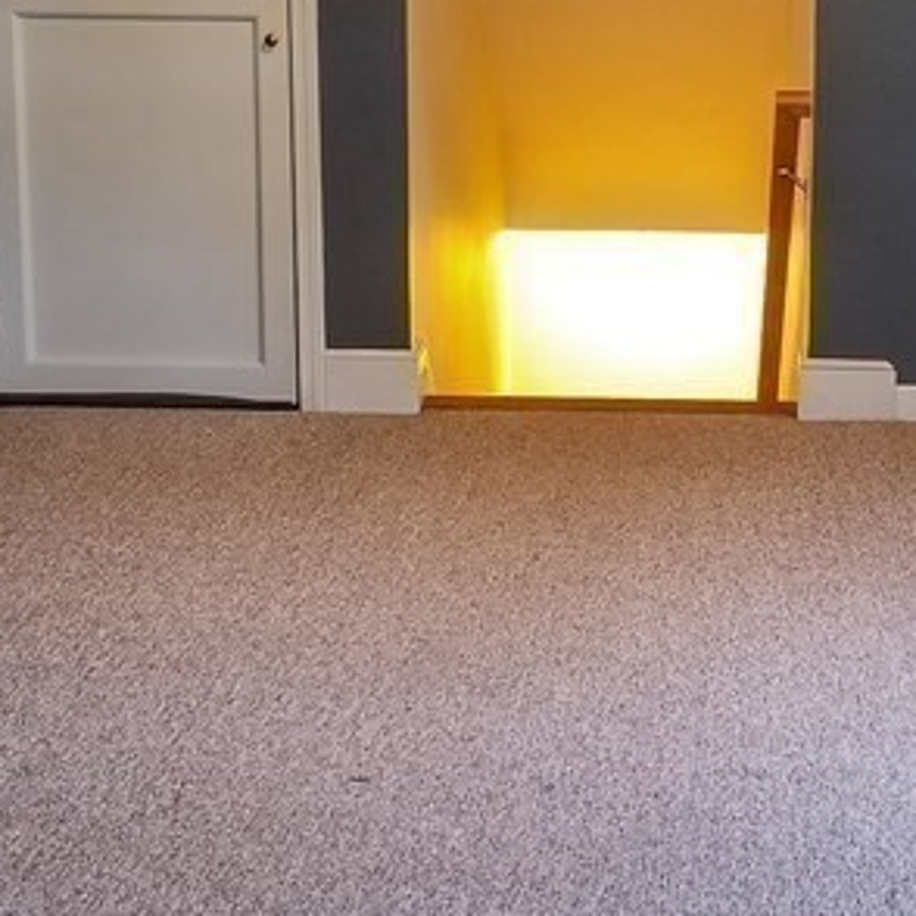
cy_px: 327
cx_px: 636
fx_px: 2395
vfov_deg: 21.6
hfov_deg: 21.5
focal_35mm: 80
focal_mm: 4.25
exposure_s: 1/20
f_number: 1.7
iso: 250
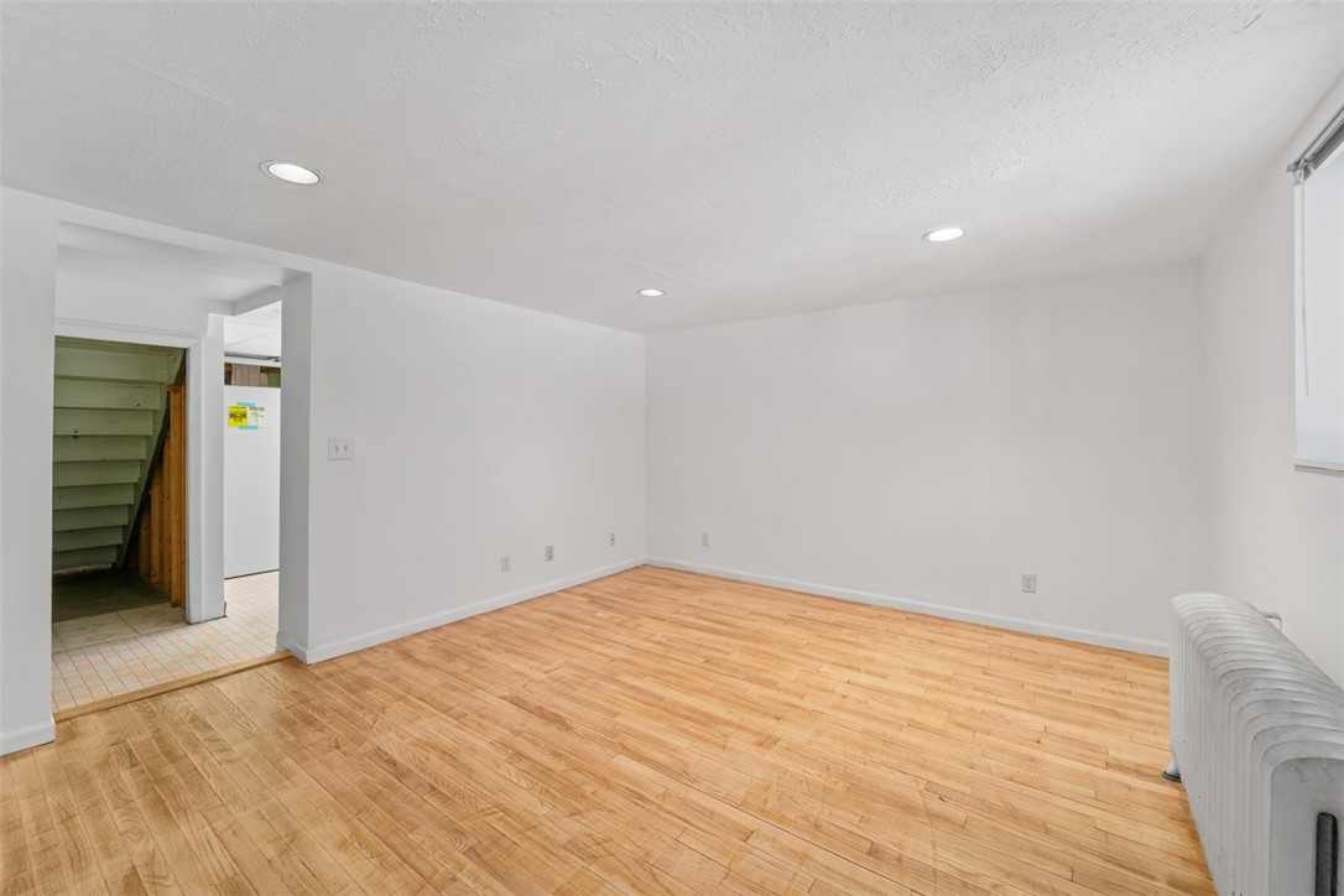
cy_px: 448
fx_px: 523
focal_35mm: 14
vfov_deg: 81.2
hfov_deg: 104.3
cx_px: 672
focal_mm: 14
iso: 400
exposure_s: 1/3
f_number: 8
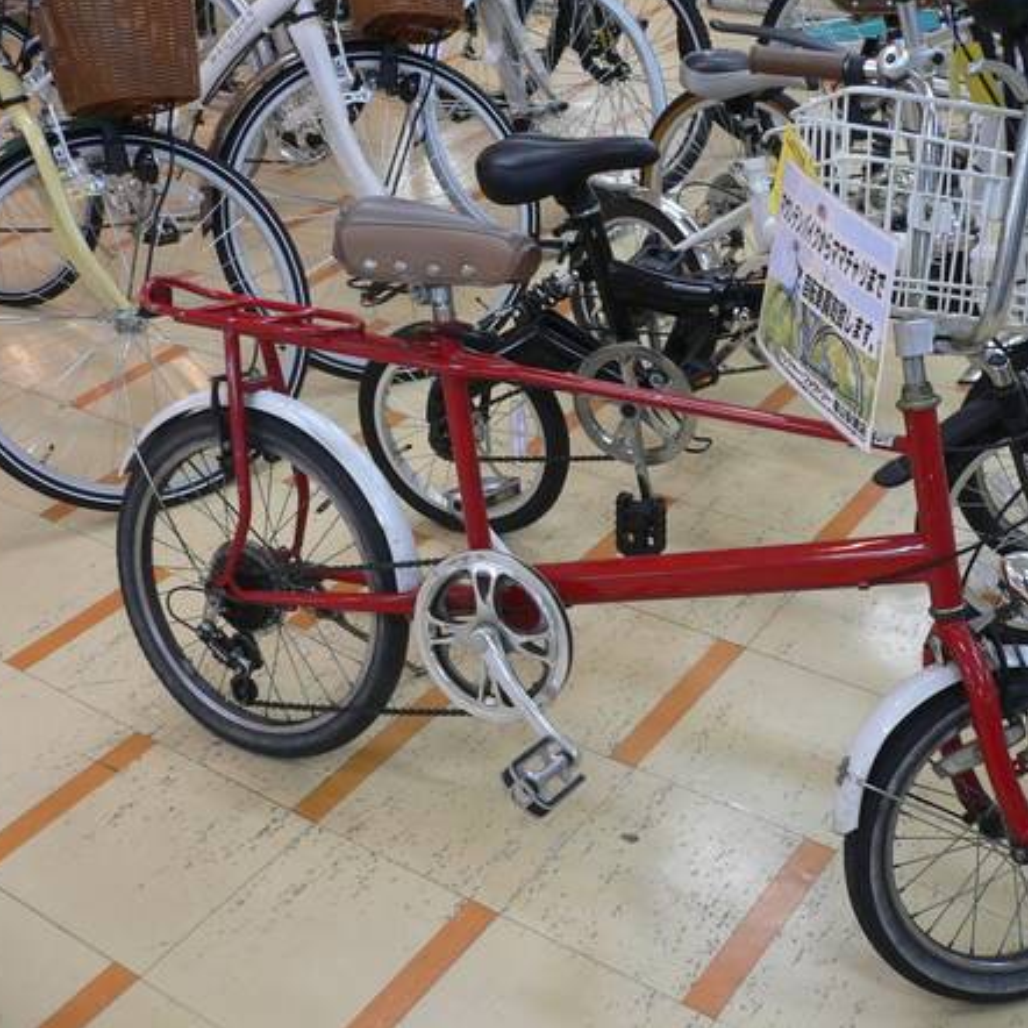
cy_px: 514
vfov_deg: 40.0
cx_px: 626
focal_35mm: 42
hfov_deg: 39.8
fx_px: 1411
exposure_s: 1/20
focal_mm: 5.8
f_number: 2.8
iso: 100
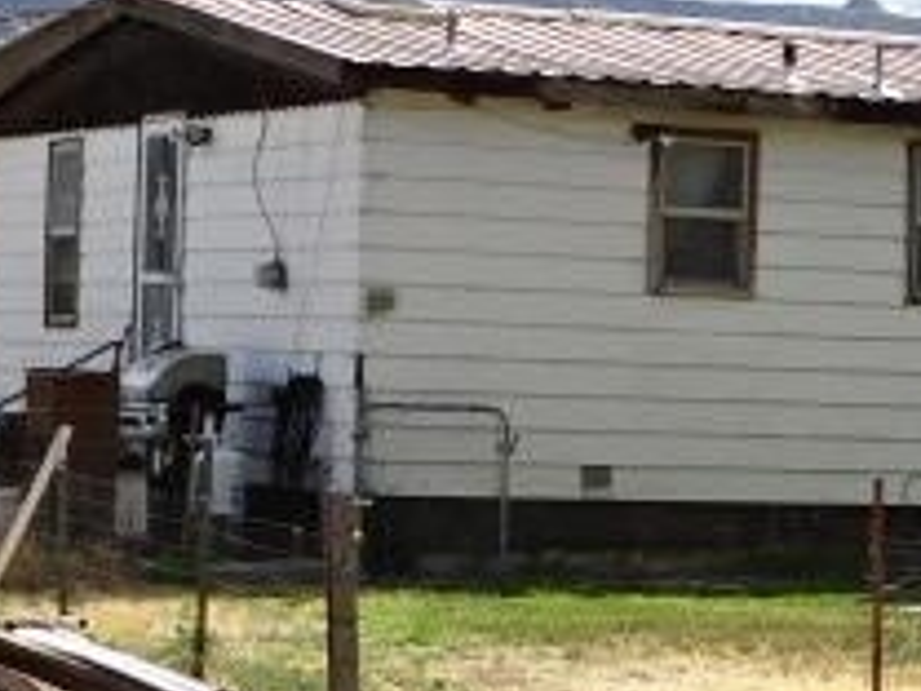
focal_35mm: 154
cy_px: 536
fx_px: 4097
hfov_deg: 12.6
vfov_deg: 9.6
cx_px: 1032
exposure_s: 1/500
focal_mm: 8.51
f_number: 4.5
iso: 80
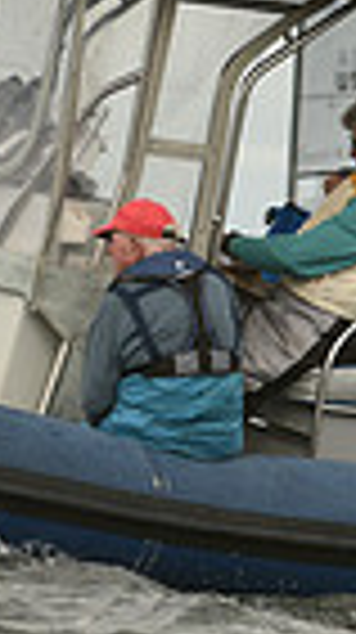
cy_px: 187
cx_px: 198
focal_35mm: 863
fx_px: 14526
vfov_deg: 2.5
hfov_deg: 1.4
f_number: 7.1
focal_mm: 200
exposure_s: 1/1250
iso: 320
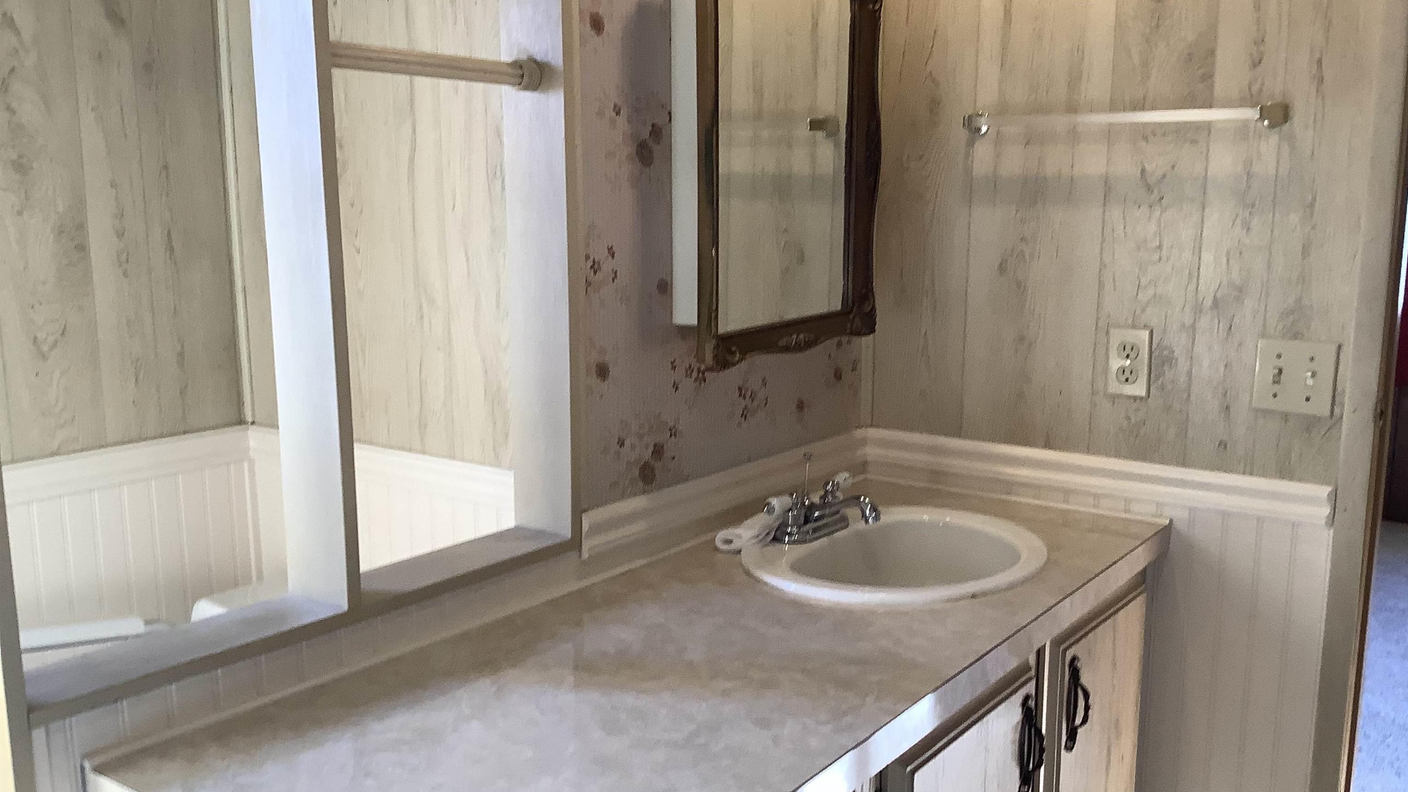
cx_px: 708
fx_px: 1269
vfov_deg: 34.6
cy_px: 426
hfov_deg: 58.0
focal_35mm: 34
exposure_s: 1/60
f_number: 2.4
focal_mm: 3.3
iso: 80
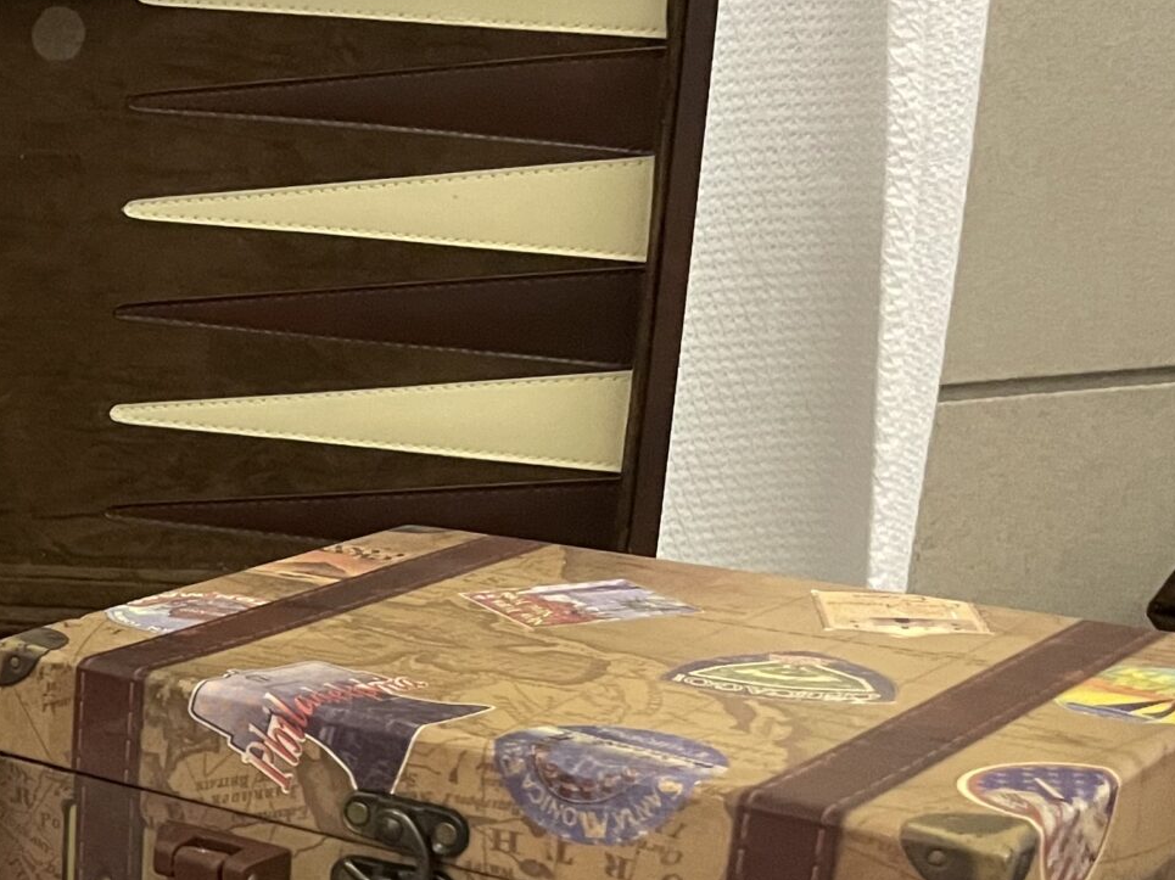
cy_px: 807
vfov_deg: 20.8
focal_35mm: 69
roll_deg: +1.6
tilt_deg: -22.3
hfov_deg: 24.5
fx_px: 2341
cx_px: -358
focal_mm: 4.2
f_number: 1.6
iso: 400
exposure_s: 1/40
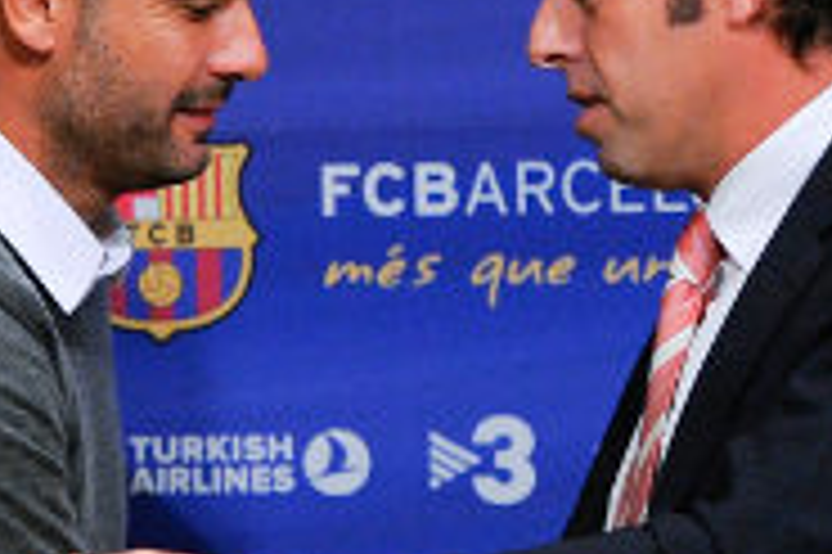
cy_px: 338
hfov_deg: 6.2
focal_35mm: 335
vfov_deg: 4.1
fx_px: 7735
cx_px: 378
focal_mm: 135
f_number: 2.8
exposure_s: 1/320
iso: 2000
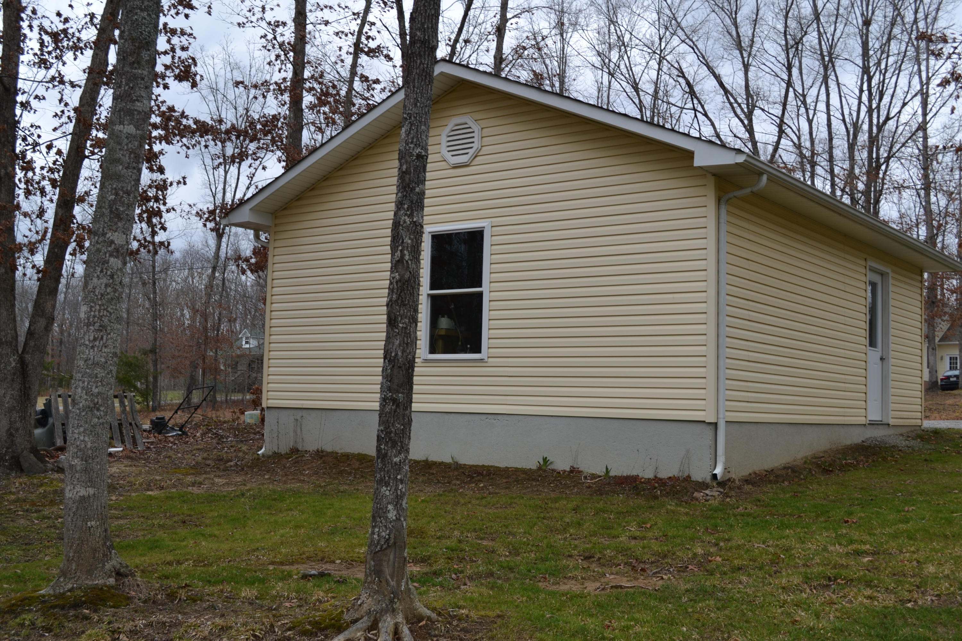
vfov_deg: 34.2
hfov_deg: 49.6
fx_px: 1042
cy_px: 320
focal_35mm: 39
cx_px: 481
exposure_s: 1/200
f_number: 7.1
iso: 100
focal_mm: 26
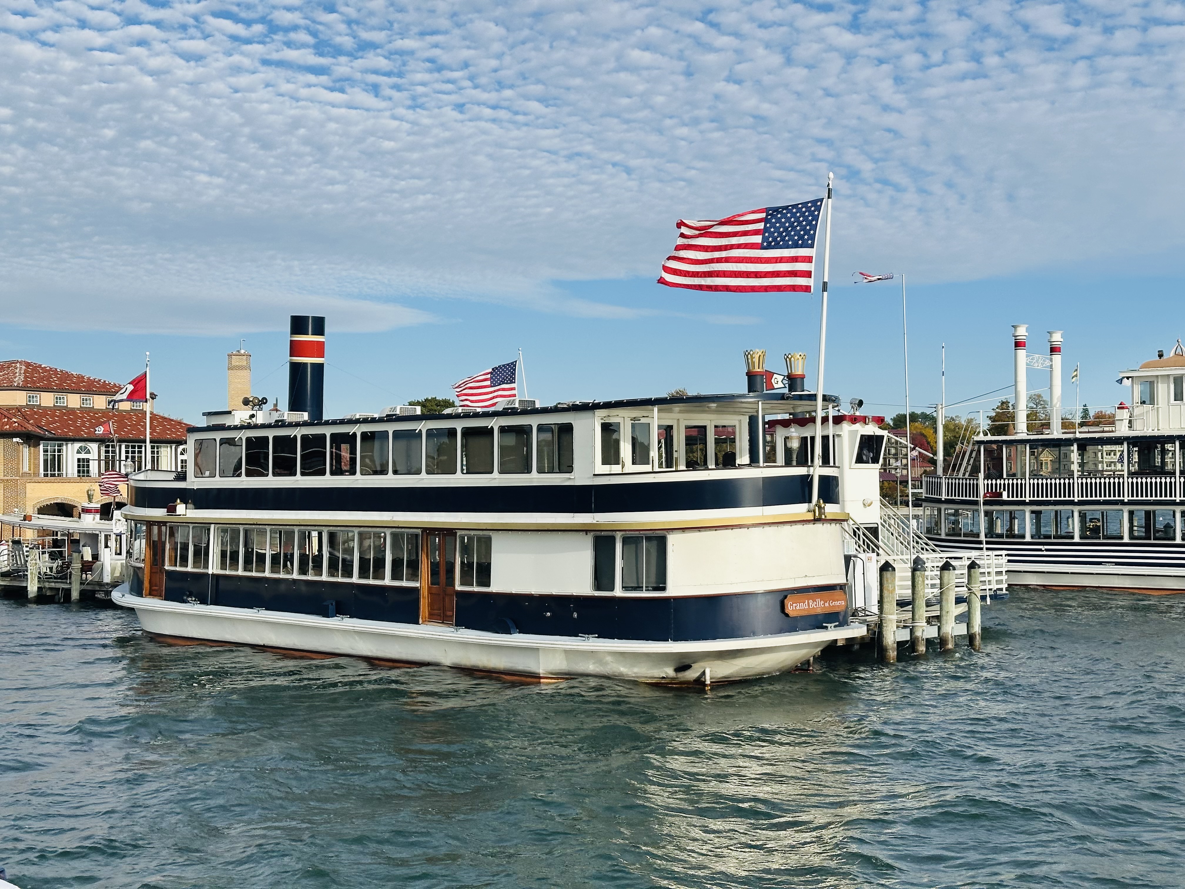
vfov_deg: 30.3
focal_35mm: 48
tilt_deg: +1.5
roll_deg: +0.2
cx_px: 592
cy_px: 444
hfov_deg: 39.7
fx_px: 1643
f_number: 1.78
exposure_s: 1/4367
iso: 64
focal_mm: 6.86
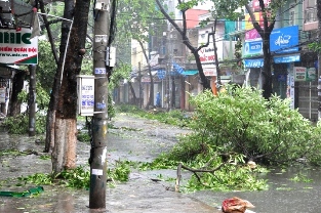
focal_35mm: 86
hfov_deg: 23.5
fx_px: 766
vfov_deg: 15.8
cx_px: 220
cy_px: 85
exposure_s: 1/200
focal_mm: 40
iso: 1000
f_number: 7.1
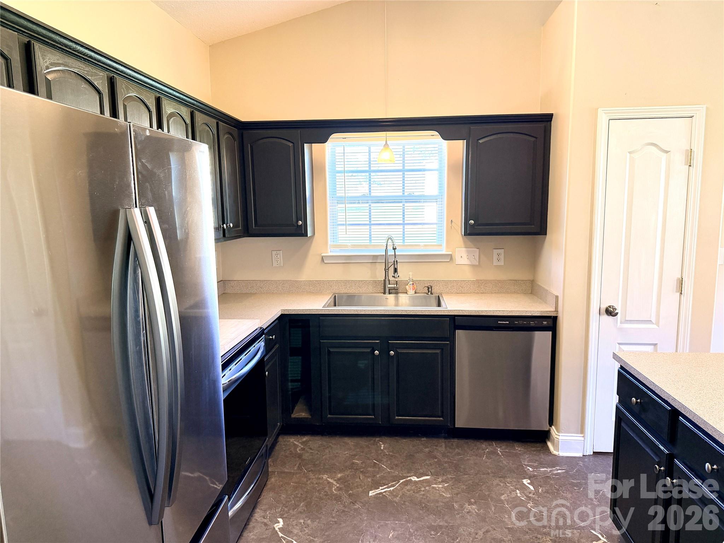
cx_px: 362
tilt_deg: -9.1
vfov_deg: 56.8
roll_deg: +1.0
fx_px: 502
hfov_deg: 71.6
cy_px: 272
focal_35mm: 24
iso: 400
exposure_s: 1/120
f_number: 1.78
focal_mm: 6.76
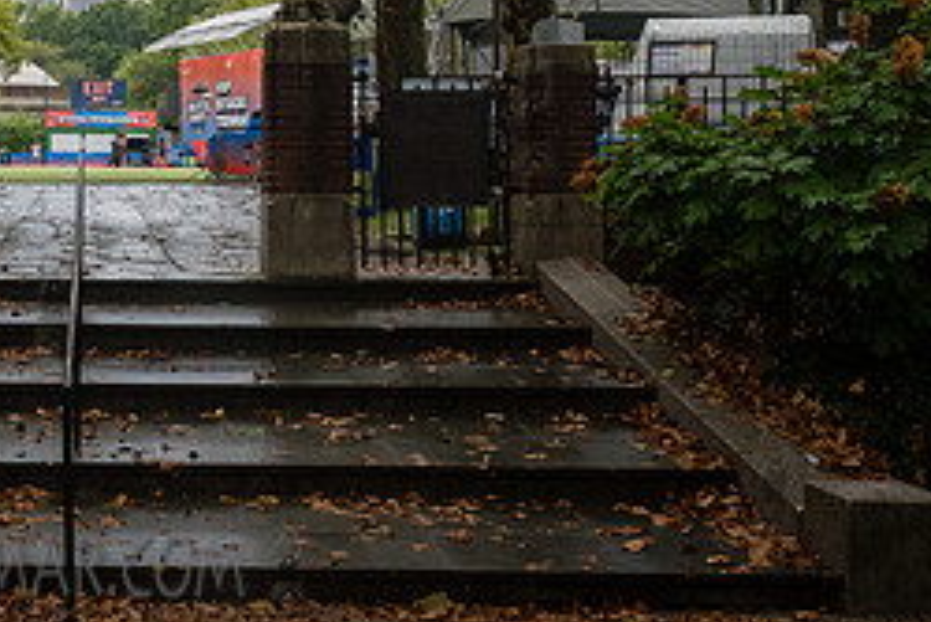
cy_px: 99
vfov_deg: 19.5
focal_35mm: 69
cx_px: 29
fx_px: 1785
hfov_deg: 27.7
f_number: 7.1
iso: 1000
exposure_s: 1/500
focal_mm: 24
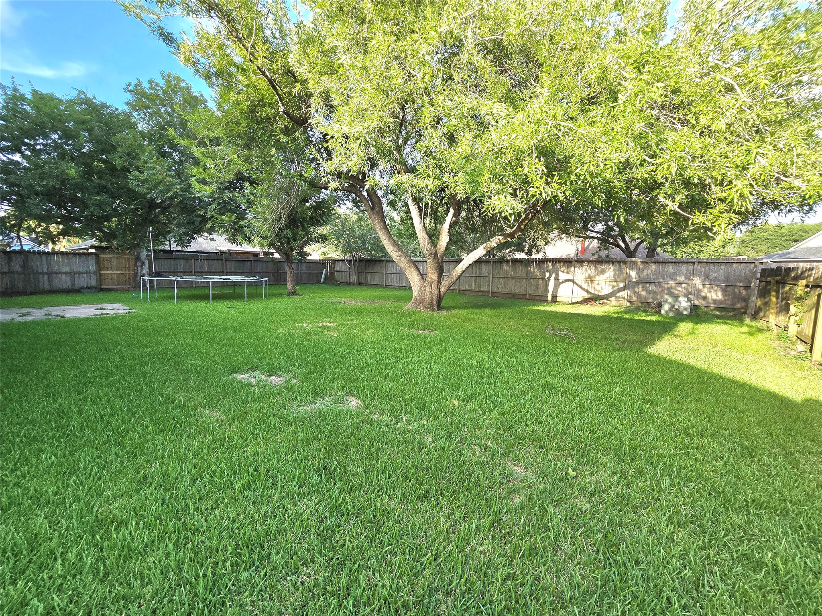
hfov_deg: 106.2
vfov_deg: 89.9
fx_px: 309
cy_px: 308
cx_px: 411
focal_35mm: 13
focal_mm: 2.2
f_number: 2.2
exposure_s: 1/769
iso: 100
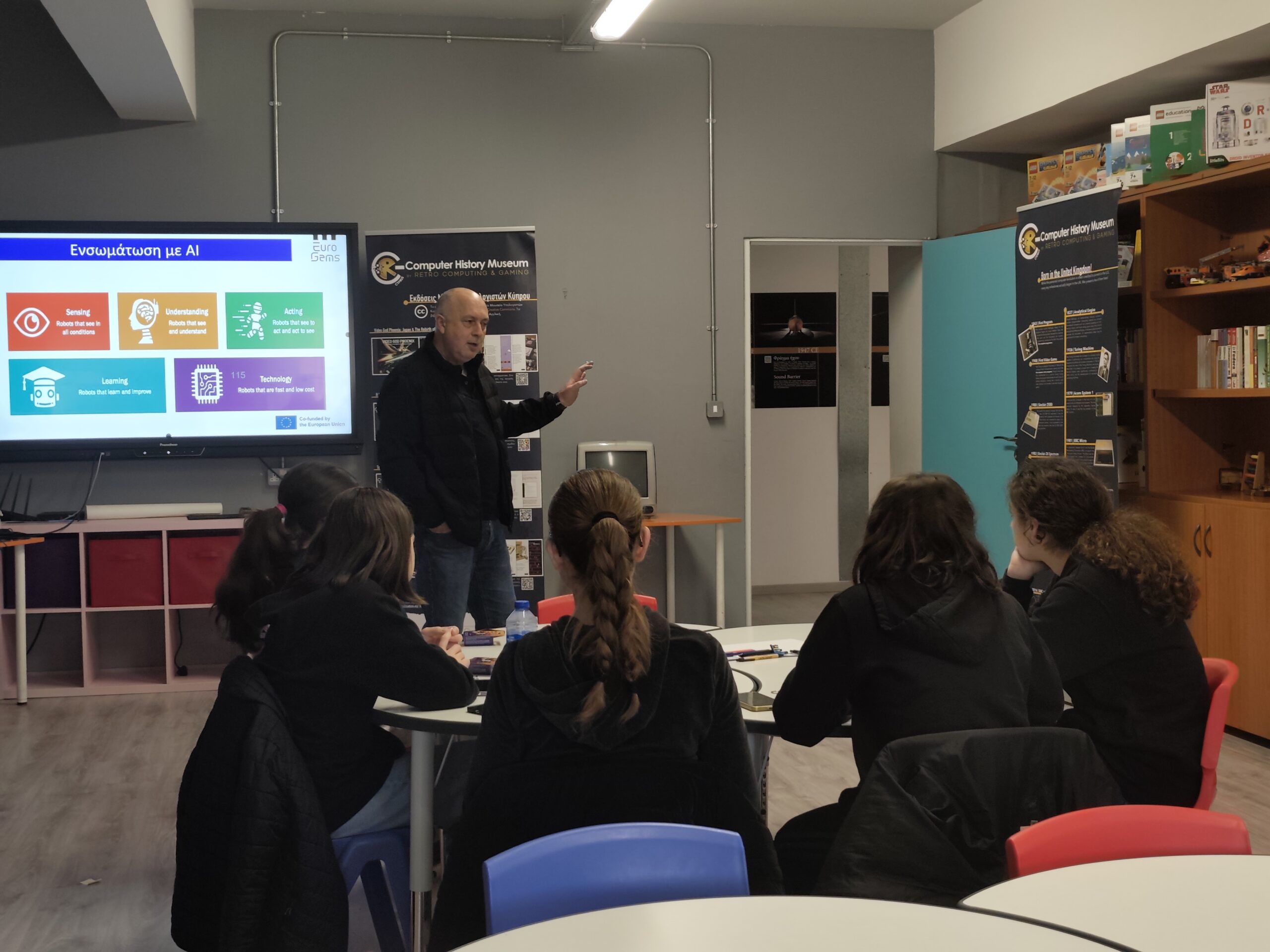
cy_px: 476
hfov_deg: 41.2
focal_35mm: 46
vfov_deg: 31.5
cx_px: 635
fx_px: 1688
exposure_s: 1/60
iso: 200
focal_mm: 6.19
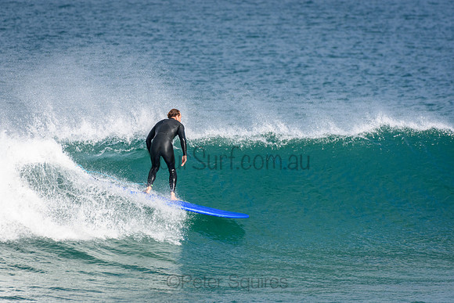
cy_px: 152
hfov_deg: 2.7
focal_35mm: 750
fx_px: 9460
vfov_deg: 1.8
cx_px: 227
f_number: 5.6
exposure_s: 1/2000
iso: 400
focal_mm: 500
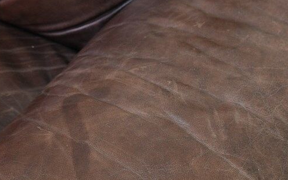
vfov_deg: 18.4
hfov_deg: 29.7
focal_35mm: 68
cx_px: 73
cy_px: 197
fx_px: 534
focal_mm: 17.1
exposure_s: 1/26
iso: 1250
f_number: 4
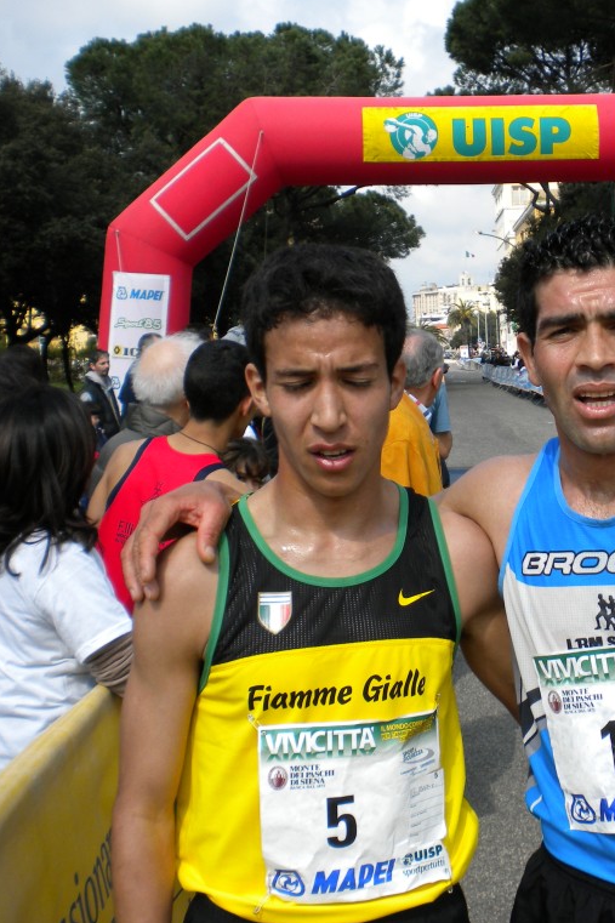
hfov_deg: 26.8
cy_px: 465
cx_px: 519
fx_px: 1256
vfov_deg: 40.4
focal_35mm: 49
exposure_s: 1/575
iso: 80
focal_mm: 6.3
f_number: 4.6
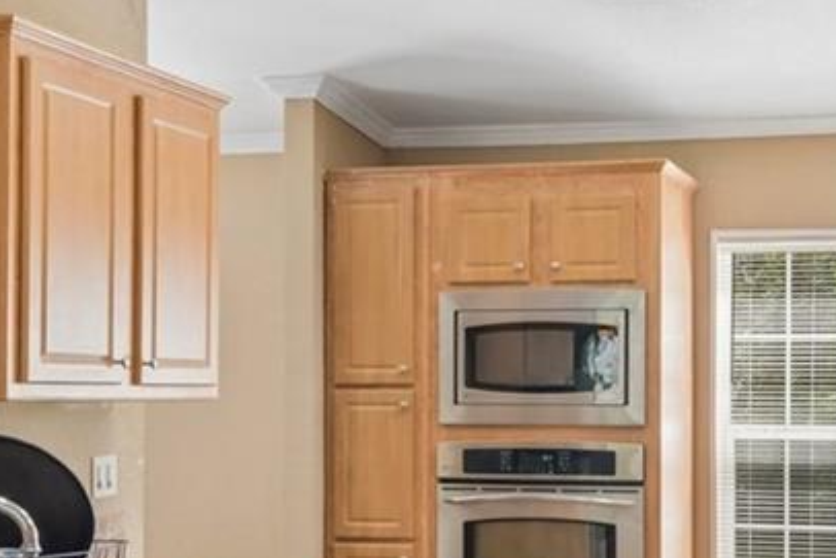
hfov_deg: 31.3
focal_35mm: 63
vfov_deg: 21.4
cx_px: 632
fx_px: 1463
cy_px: 434
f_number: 8
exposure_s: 1/25
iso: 400
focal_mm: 16
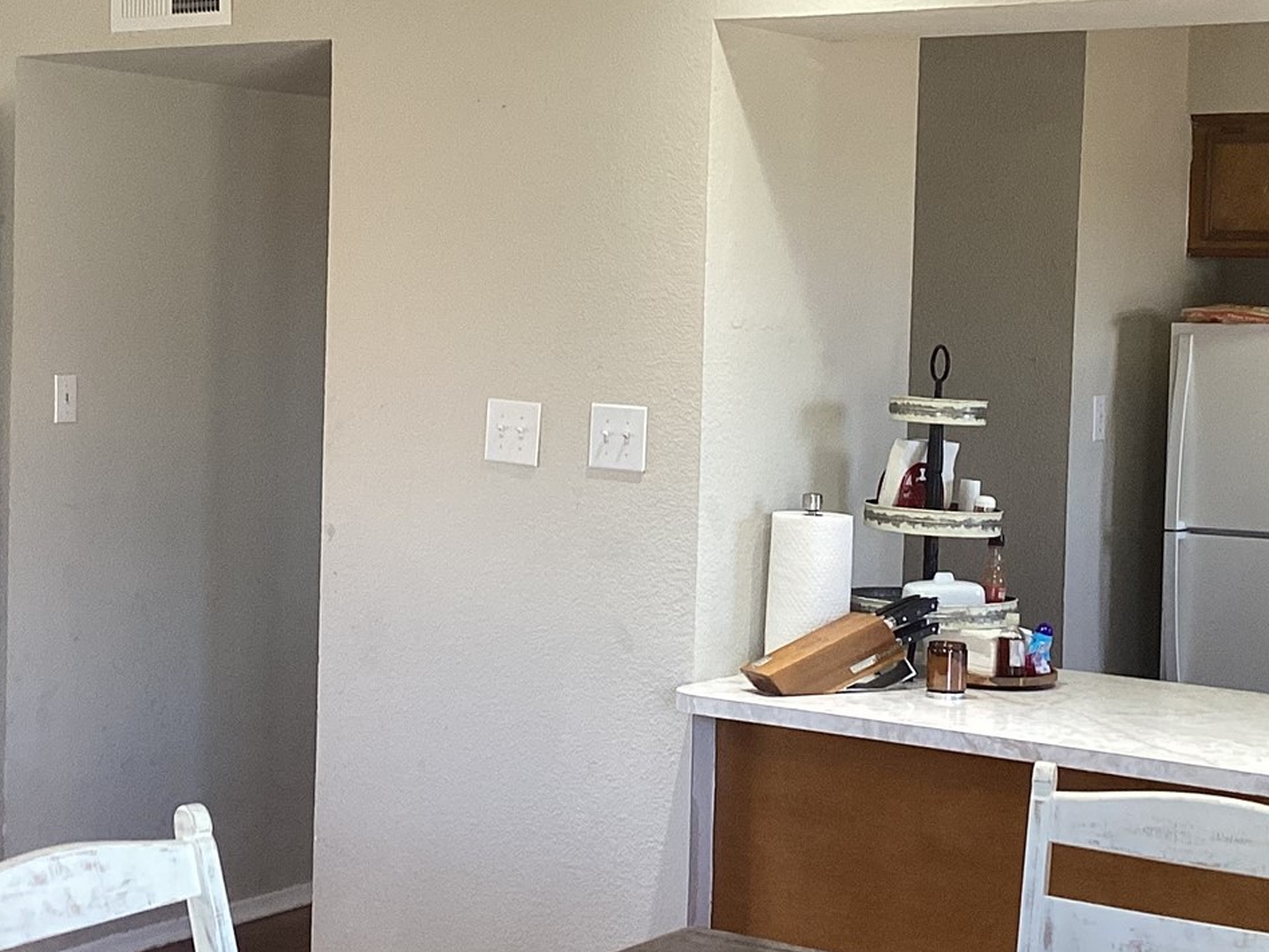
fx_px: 2456
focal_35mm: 67
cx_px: 456
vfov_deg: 21.9
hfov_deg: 28.8
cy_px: 398
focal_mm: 3.3
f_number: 2.4
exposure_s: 1/50
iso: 80
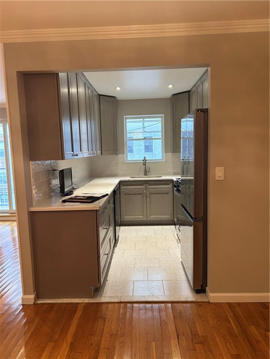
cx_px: 135
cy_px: 180
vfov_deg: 67.3
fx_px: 270
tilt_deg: -4.3
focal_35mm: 26
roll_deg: +2.4
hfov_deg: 53.1
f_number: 1.5
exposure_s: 1/60
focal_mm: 5.7
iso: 100
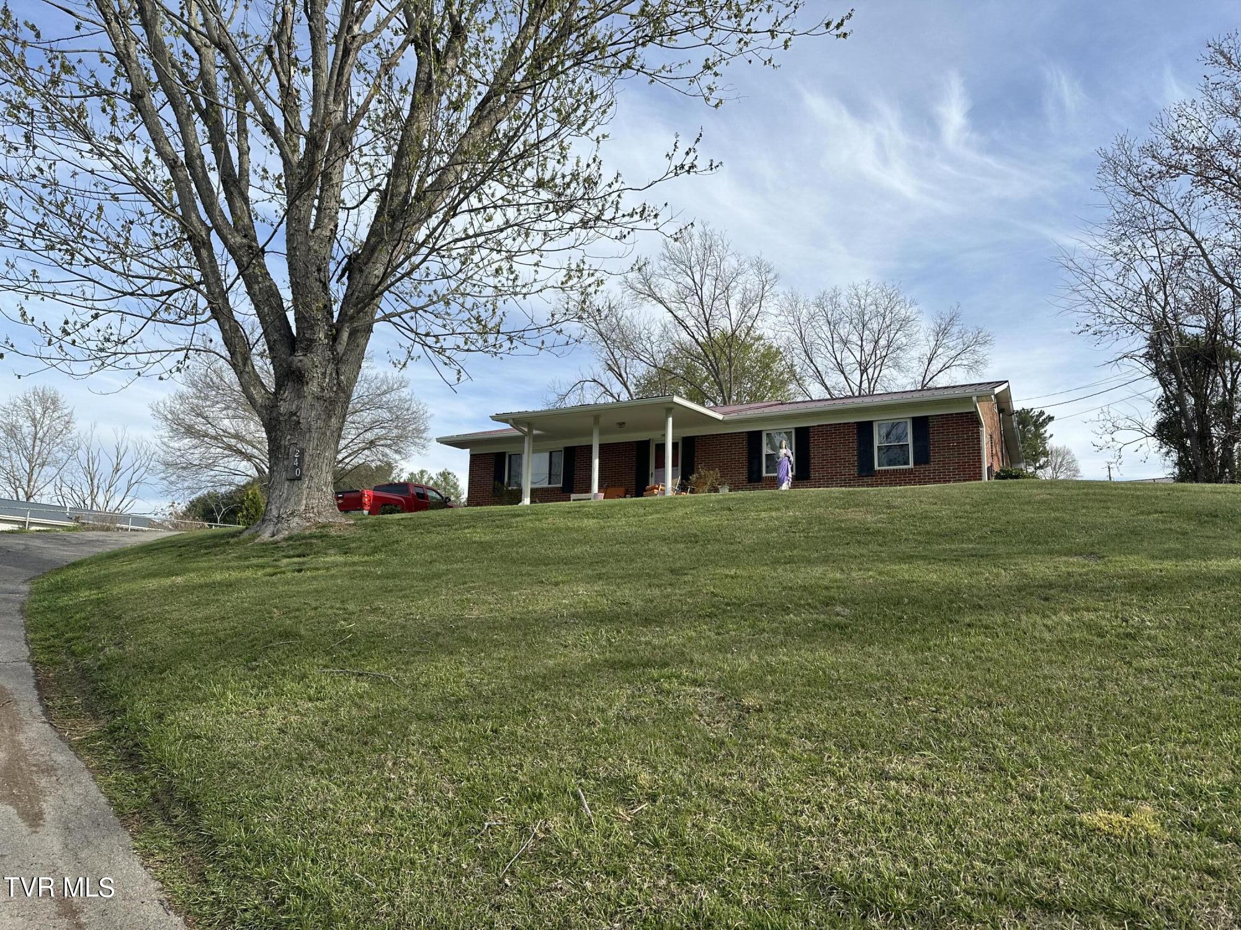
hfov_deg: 71.6
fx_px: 860
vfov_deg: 56.8
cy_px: 465
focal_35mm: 24
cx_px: 620
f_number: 1.78
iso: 80
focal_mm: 6.86
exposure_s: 1/3717
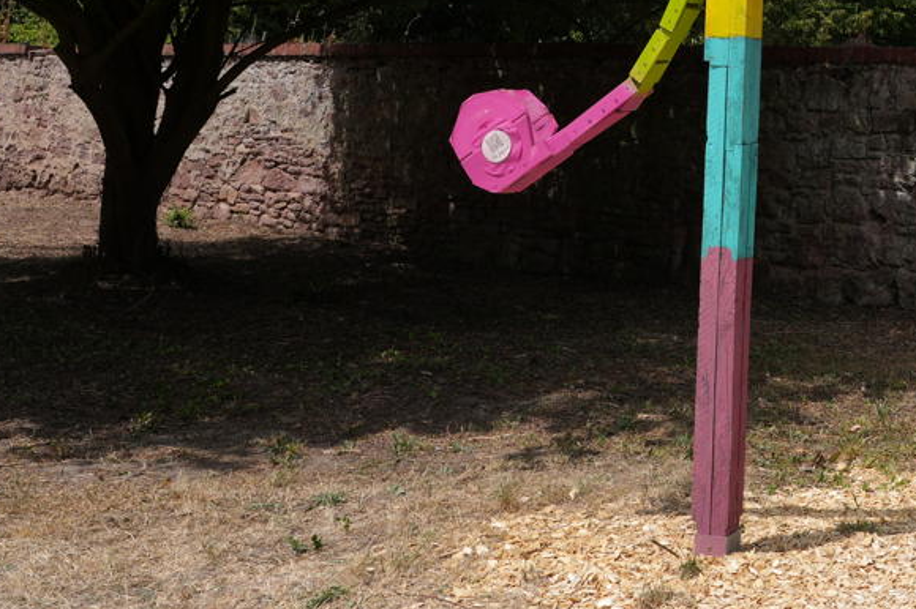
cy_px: -29
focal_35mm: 53
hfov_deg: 33.2
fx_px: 1348
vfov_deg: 24.1
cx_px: 990
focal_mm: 16
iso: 100
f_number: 8
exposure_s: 1/400
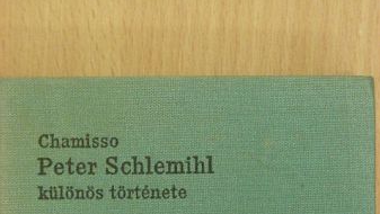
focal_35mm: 145
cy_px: 162
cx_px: 191
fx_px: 1462
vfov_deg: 8.4
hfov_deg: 14.8
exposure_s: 1/15
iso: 343
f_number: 3.5
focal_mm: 16.5
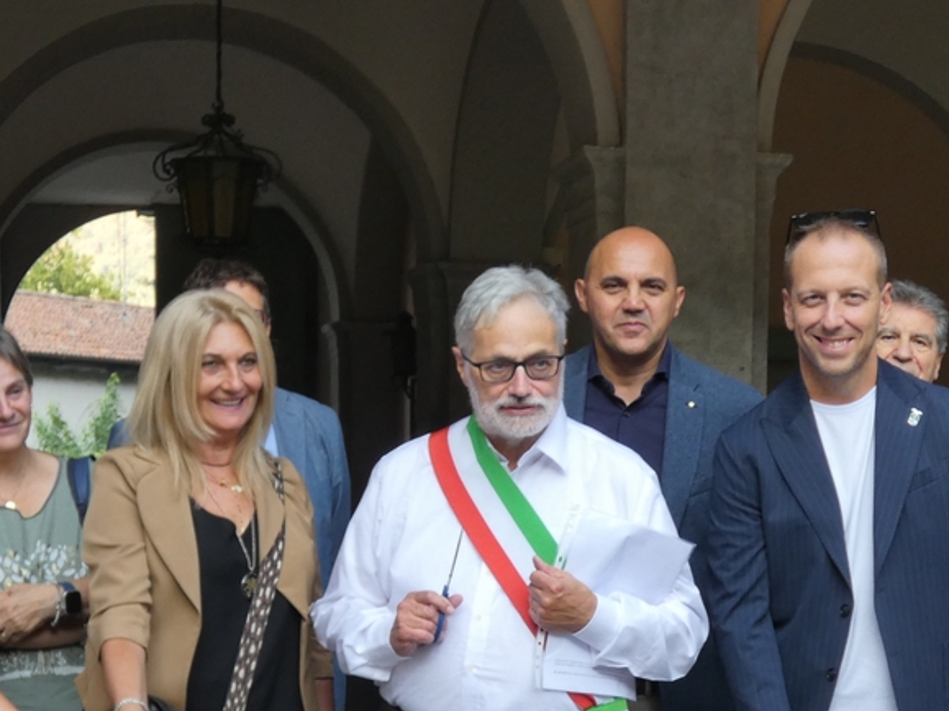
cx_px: 480
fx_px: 2330
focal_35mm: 85
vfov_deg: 17.2
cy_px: 588
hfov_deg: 23.0
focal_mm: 7.3
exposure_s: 1/80
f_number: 3.6
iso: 100
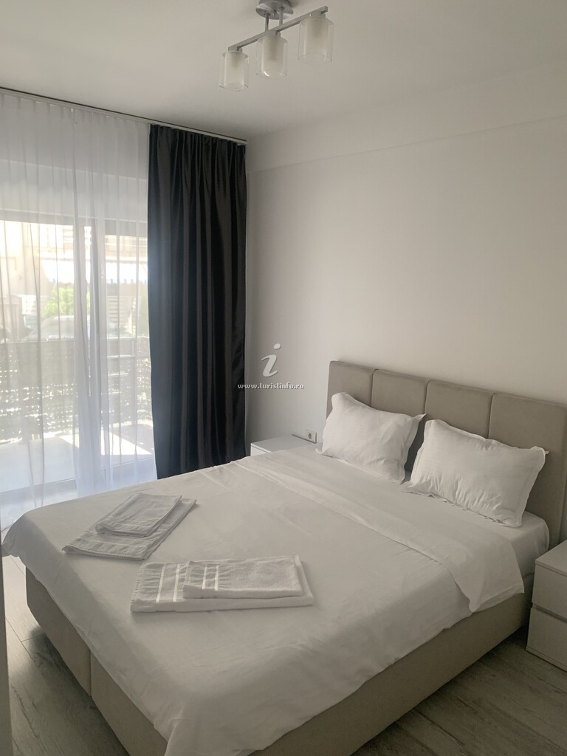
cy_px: 378
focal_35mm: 26
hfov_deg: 53.1
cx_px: 284
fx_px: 568
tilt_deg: -8.3
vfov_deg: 67.3
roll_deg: -2.2
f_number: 1.8
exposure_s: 1/73
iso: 100
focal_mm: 4.25
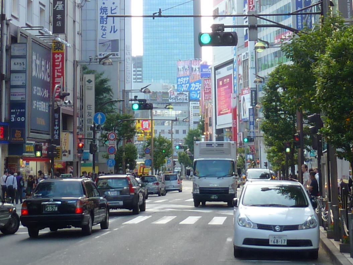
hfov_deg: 20.7
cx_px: 193
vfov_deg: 15.1
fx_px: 968
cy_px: -29
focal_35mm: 95
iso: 80
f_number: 3.3
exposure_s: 1/100
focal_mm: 4.1
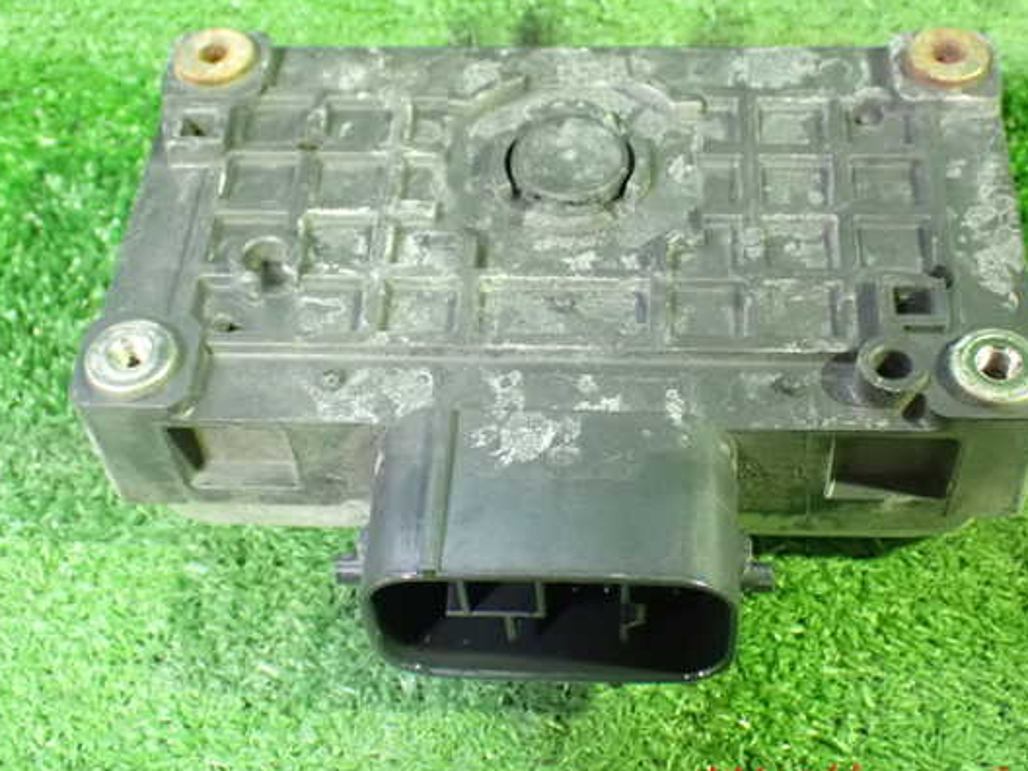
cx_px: 565
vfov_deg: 29.1
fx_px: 1485
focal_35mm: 50
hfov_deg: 38.2
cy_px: 372
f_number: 2.9
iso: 1600
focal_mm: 7.84
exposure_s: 1/25
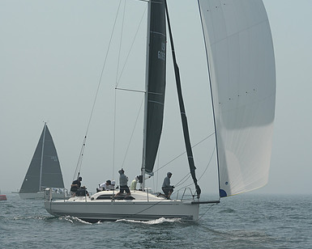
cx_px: 156
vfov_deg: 8.4
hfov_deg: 10.5
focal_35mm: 184
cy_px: 40
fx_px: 1699
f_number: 10
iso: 320
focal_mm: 130
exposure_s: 1/1250
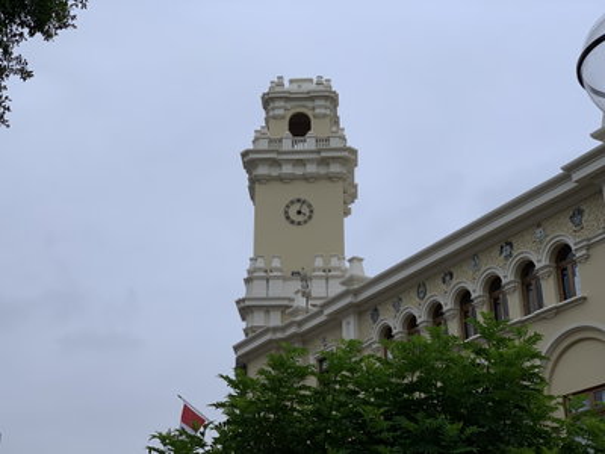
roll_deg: +0.1
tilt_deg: +25.3
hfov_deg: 36.8
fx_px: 909
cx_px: 302
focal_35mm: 52
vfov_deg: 28.0
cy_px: 227
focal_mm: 6
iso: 16
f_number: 2.4
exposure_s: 1/592
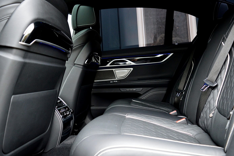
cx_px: 123
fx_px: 227
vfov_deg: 37.8
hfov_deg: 54.4
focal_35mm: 35
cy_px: 71
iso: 800
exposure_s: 1/60
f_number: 4
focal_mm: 20
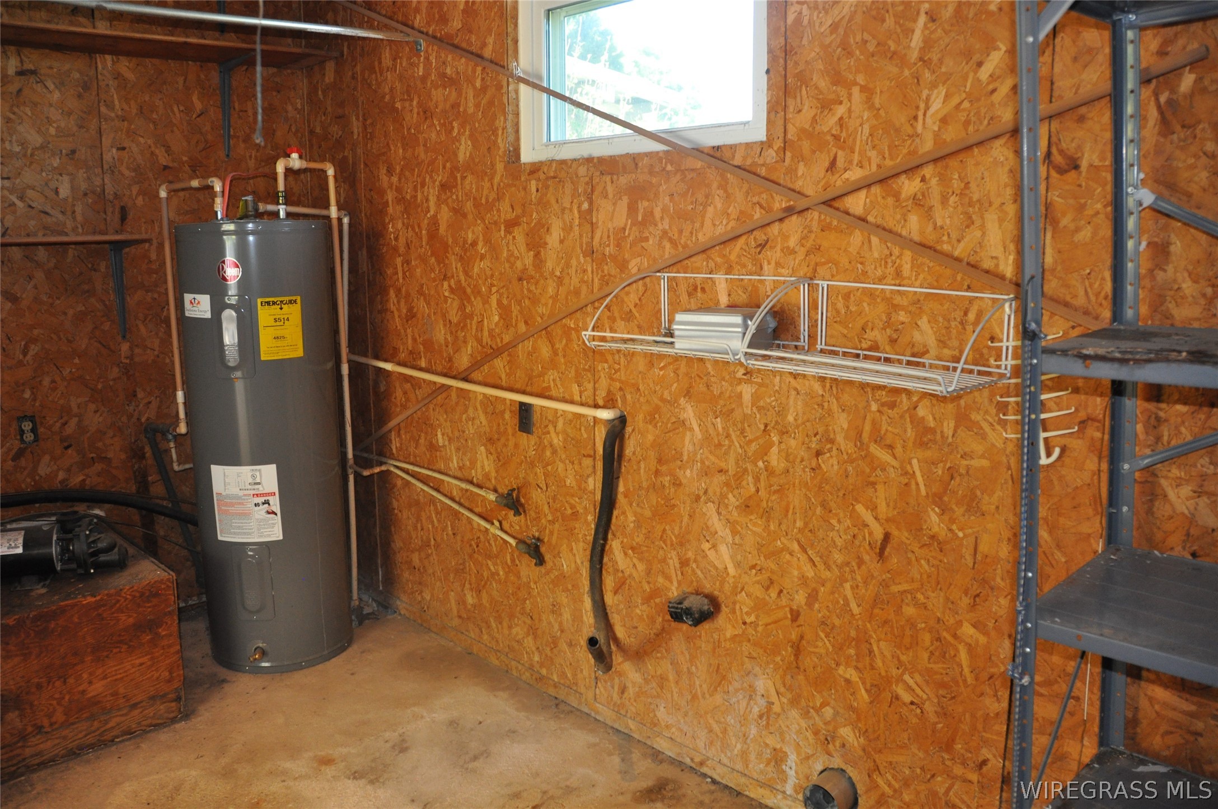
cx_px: 609
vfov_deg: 47.8
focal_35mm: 27
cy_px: 404
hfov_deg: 67.4
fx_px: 912
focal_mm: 18
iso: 800
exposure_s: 1/80
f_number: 3.5
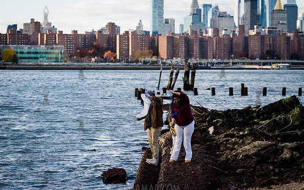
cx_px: 120
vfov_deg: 10.6
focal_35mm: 123
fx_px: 1019
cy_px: 82
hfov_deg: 17.0
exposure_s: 1/2000
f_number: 4.5
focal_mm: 95
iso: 1000
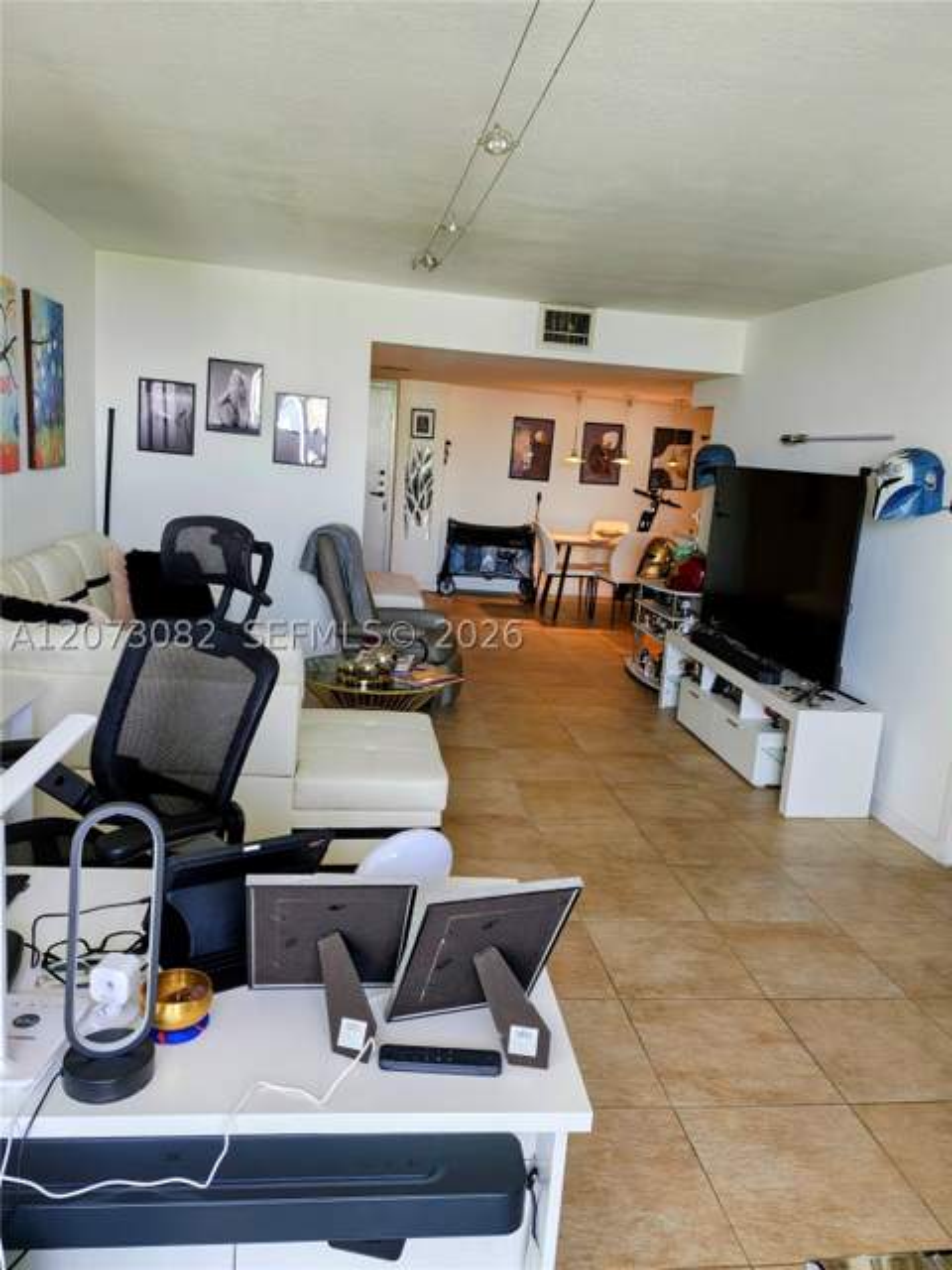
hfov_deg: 56.8
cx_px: 476
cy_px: 635
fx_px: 880
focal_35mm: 24
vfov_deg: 71.6
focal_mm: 5.41
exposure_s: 1/60
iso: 1703
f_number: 1.8
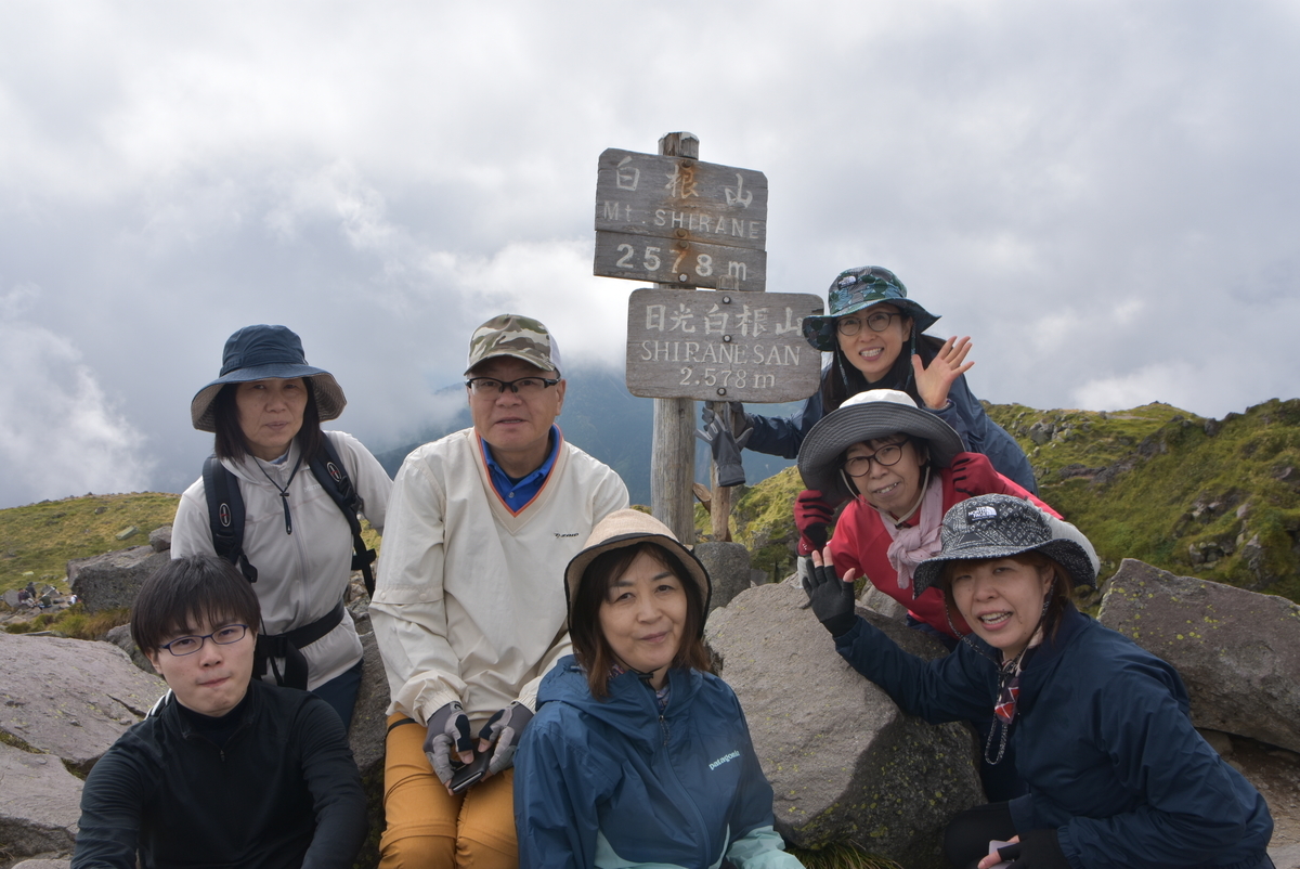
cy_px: 434
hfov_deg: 70.4
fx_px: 921
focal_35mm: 26
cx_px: 650
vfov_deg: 50.5
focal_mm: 17
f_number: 9
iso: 125
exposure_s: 1/320
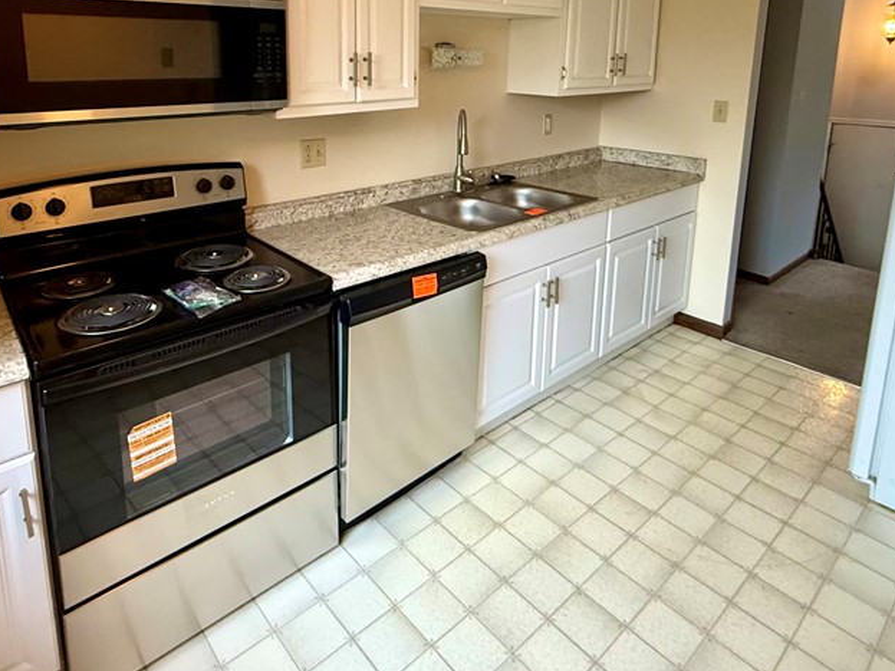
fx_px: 595
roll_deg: -0.4
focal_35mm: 23
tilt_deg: -9.1
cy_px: 157
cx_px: 398
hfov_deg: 73.7
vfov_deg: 55.6
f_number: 2.2
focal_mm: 2.22
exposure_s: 1/60
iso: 500
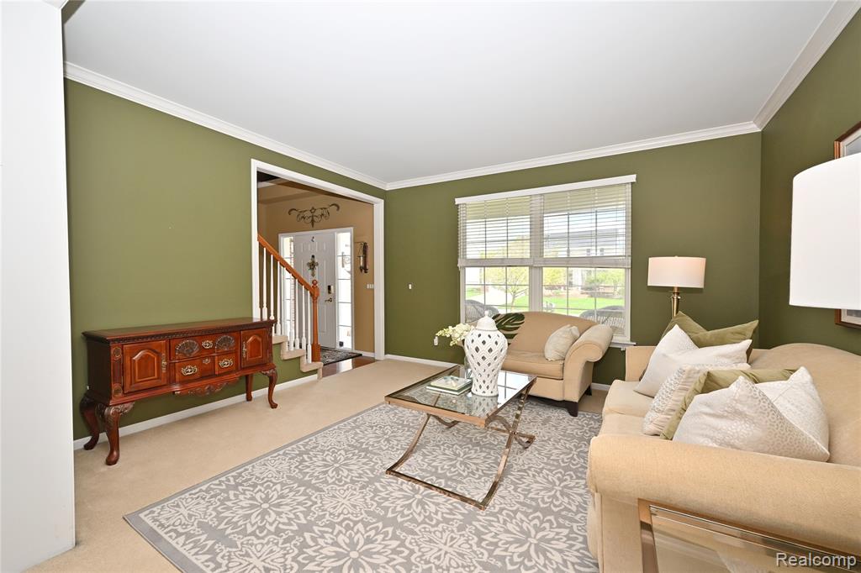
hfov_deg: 104.3
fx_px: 335
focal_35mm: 14
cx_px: 430
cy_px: 286
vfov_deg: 81.2
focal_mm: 14
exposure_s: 1/60
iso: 320
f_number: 9
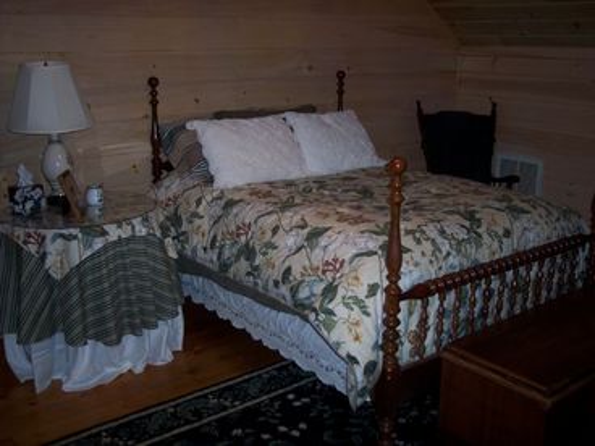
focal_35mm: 39
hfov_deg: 47.9
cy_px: 223
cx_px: 298
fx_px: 670
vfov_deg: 36.8
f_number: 2.8
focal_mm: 8
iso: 100
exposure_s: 1/60
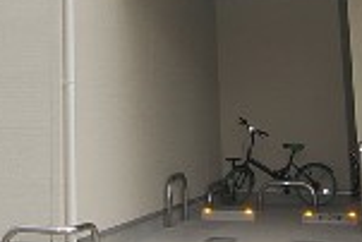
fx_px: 1027
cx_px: 17
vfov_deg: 12.3
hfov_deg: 19.5
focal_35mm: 102
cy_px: -192
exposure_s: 1/500
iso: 400
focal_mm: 18
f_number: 5.6
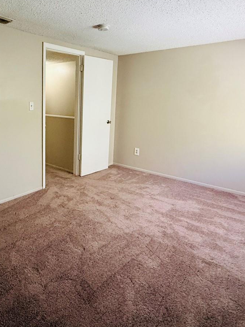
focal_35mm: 25
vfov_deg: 69.0
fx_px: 236
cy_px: 138
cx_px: 66
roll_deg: -0.7
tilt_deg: -9.3
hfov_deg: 52.8
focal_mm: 2.22
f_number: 2.2
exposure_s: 1/60
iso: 400
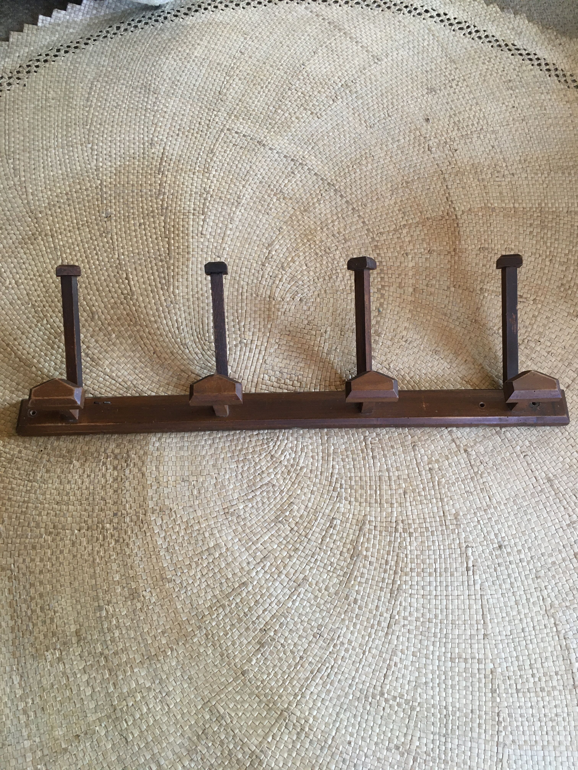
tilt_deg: -68.6
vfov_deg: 61.7
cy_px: 385
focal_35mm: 29
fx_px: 646
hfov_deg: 48.2
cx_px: 289
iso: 125
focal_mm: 4.15
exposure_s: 1/33
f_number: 2.2
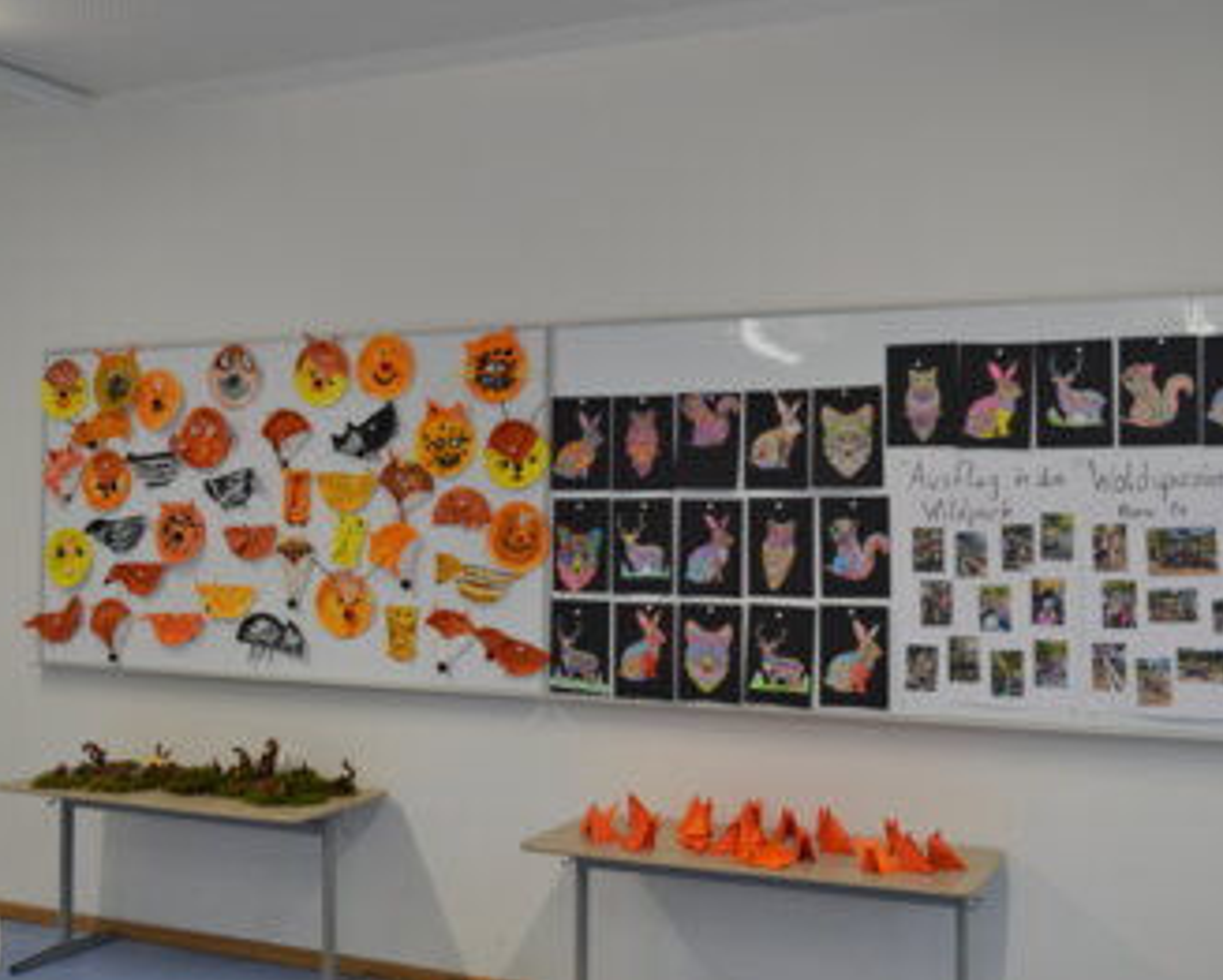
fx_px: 1433
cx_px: 669
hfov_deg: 46.2
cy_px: 488
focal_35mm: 40
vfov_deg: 37.7
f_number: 4.5
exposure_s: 1/80
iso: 400
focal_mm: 23
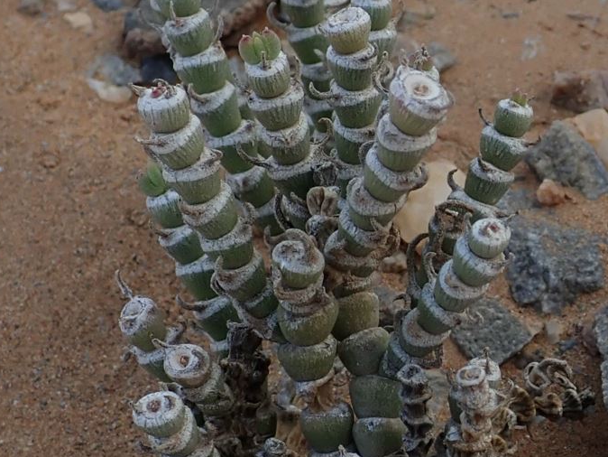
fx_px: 1564
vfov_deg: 16.6
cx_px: 501
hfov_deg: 21.7
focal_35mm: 89
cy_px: 300
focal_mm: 5.5
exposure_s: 1/500
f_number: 3.2
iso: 100
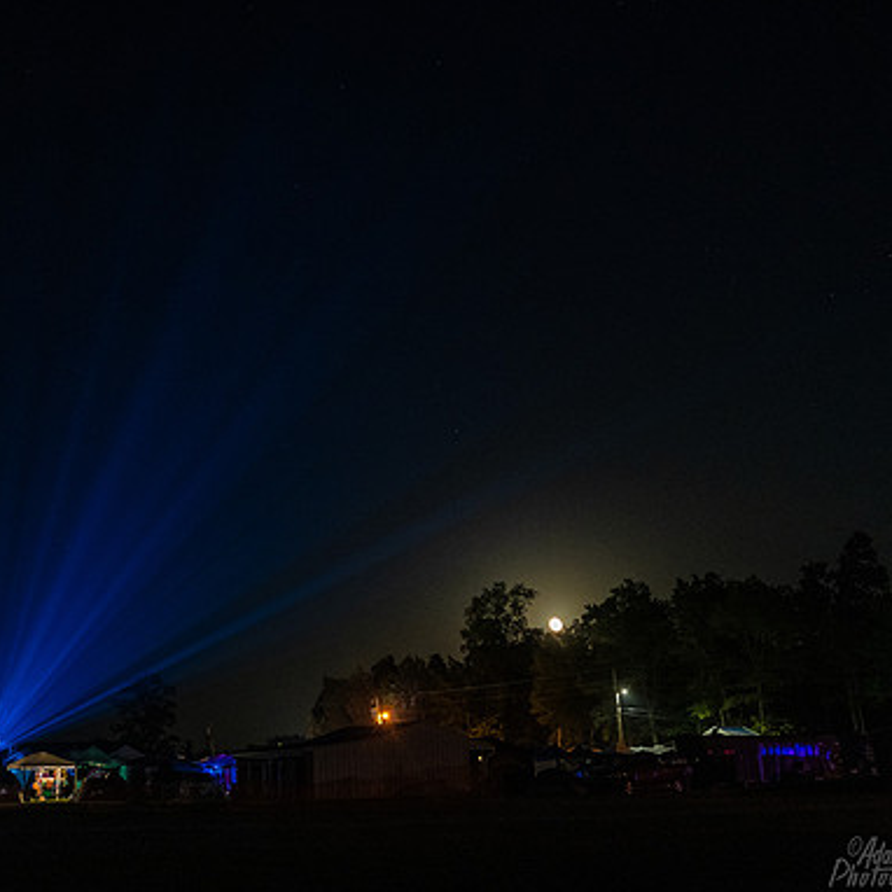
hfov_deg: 41.5
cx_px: 318
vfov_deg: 41.9
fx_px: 1166
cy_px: 447
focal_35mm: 40
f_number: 2.8
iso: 5000
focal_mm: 31
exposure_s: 1/15
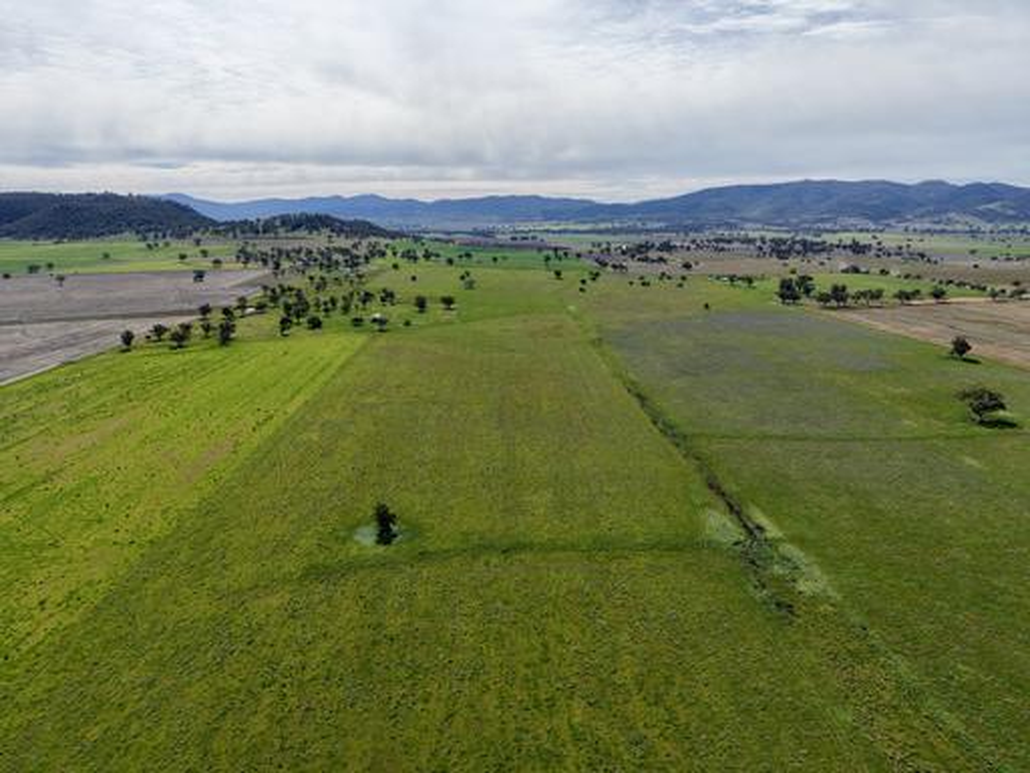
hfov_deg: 71.6
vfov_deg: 56.8
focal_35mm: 24
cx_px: 515
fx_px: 714
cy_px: 386
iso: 220
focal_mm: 8.67
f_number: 1.8
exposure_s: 1/6400
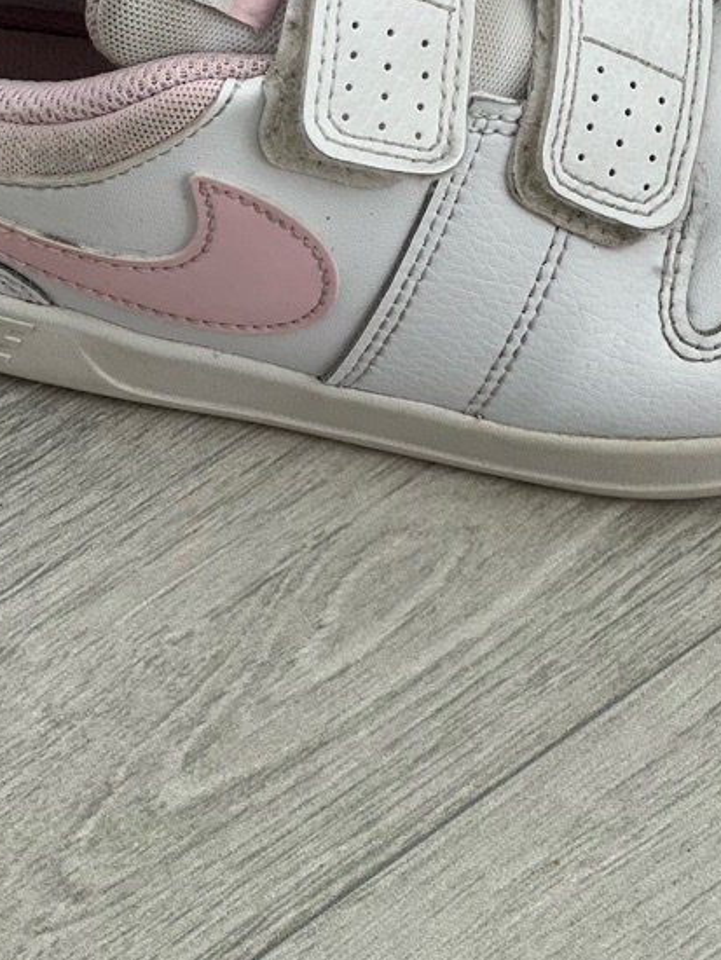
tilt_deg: -54.4
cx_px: 433
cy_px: 141
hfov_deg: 10.6
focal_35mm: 140
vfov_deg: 14.0
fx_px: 3885
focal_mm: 9
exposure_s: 1/121
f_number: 2.8
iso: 50
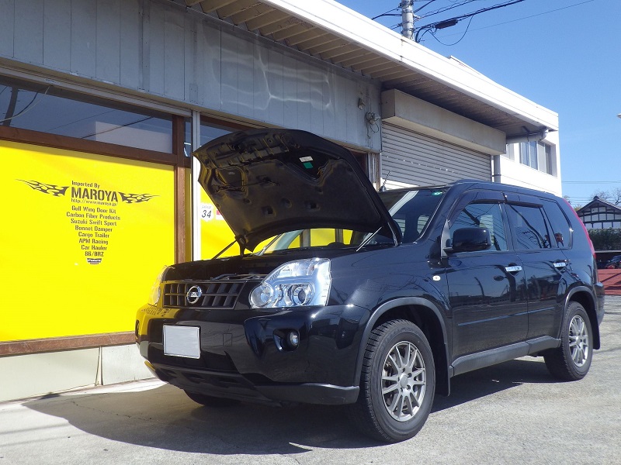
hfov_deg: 54.0
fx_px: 610
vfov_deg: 41.8
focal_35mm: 34
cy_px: 232
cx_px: 310
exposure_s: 1/500
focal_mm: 6.1
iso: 125
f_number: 4.6
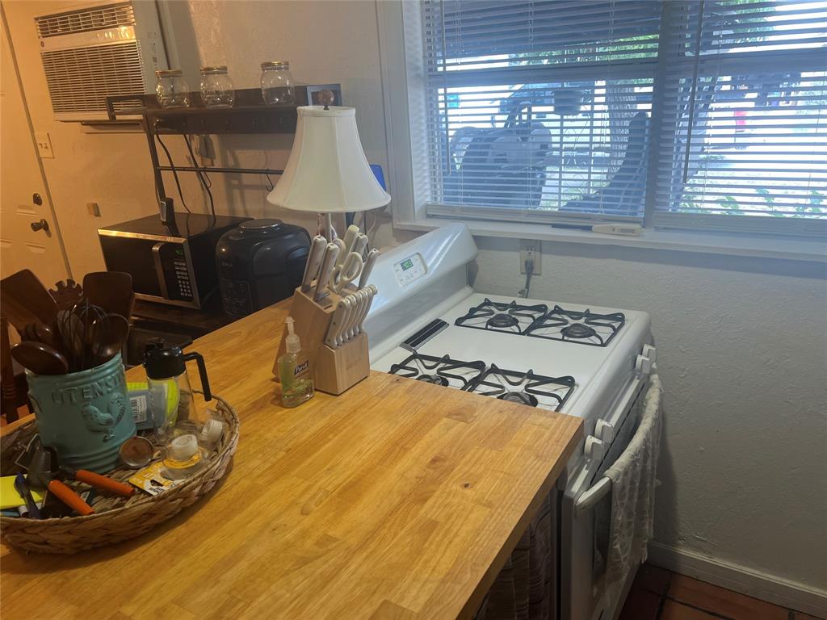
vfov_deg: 53.1
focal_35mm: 26
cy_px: 310
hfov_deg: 67.3
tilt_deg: -19.0
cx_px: 414
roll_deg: +3.3
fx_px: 621
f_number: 1.5
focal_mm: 5.7
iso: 80
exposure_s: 1/60
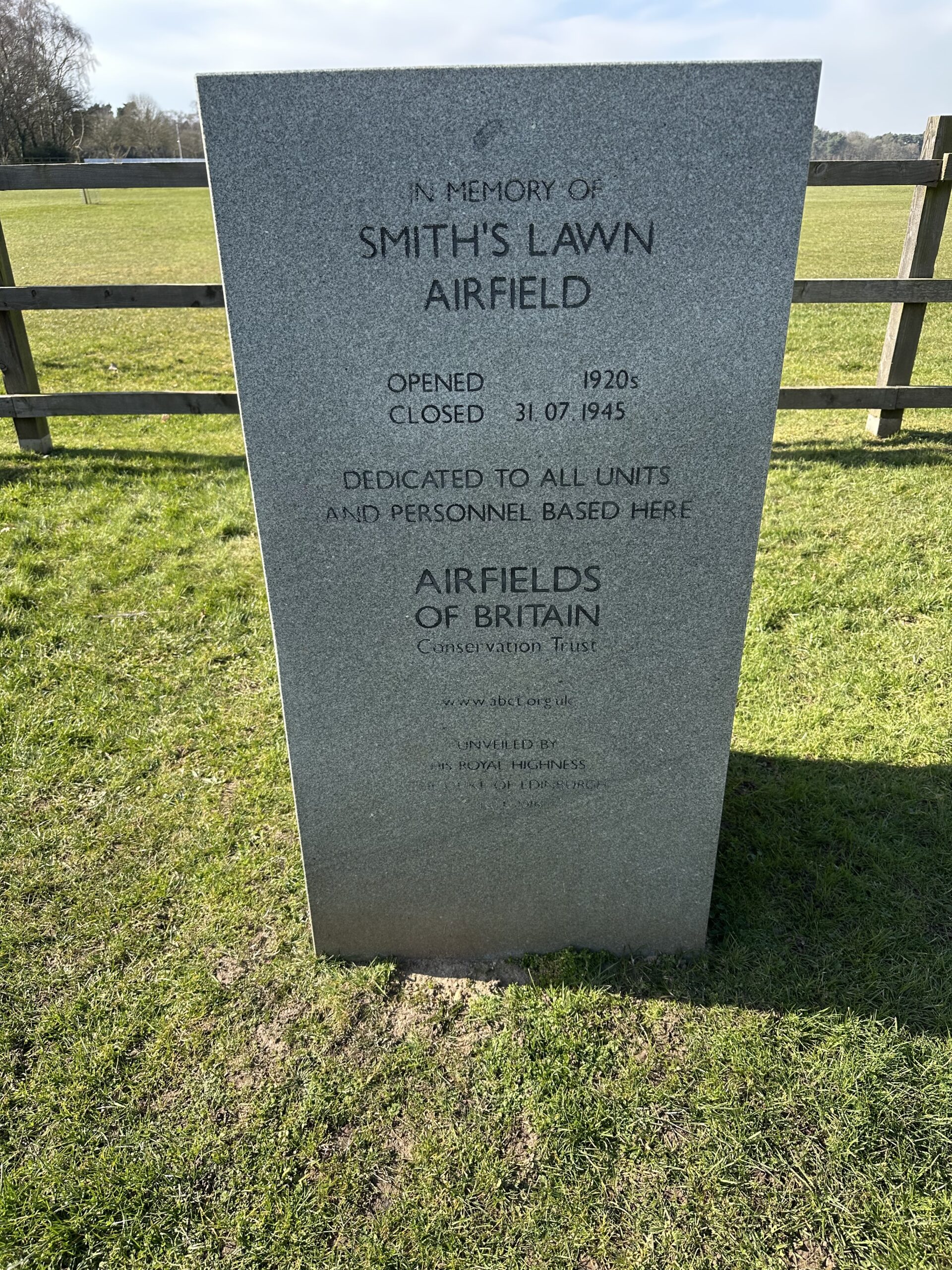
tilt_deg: -27.2
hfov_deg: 56.8
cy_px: 635
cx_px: 476
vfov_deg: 71.6
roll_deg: -1.6
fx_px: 880
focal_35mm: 24
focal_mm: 6.86
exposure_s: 1/1009
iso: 80
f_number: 1.78
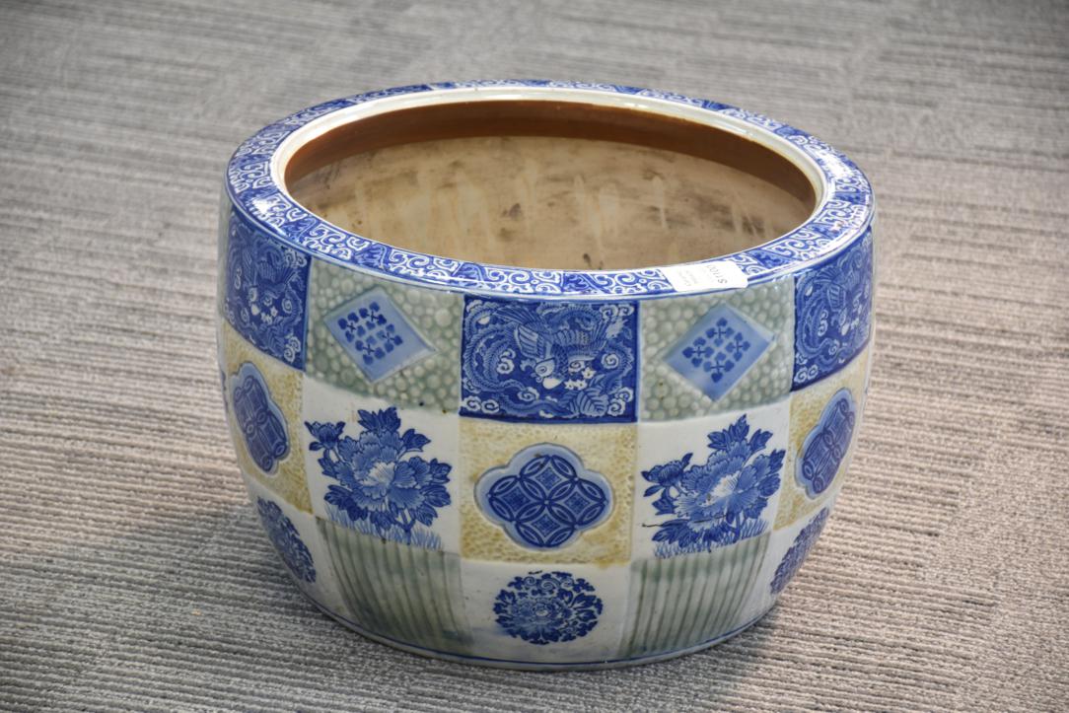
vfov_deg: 8.7
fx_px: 4677
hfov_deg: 13.0
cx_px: 534
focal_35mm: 158
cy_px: 356
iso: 400
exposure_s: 1/15
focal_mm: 105
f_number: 5.6
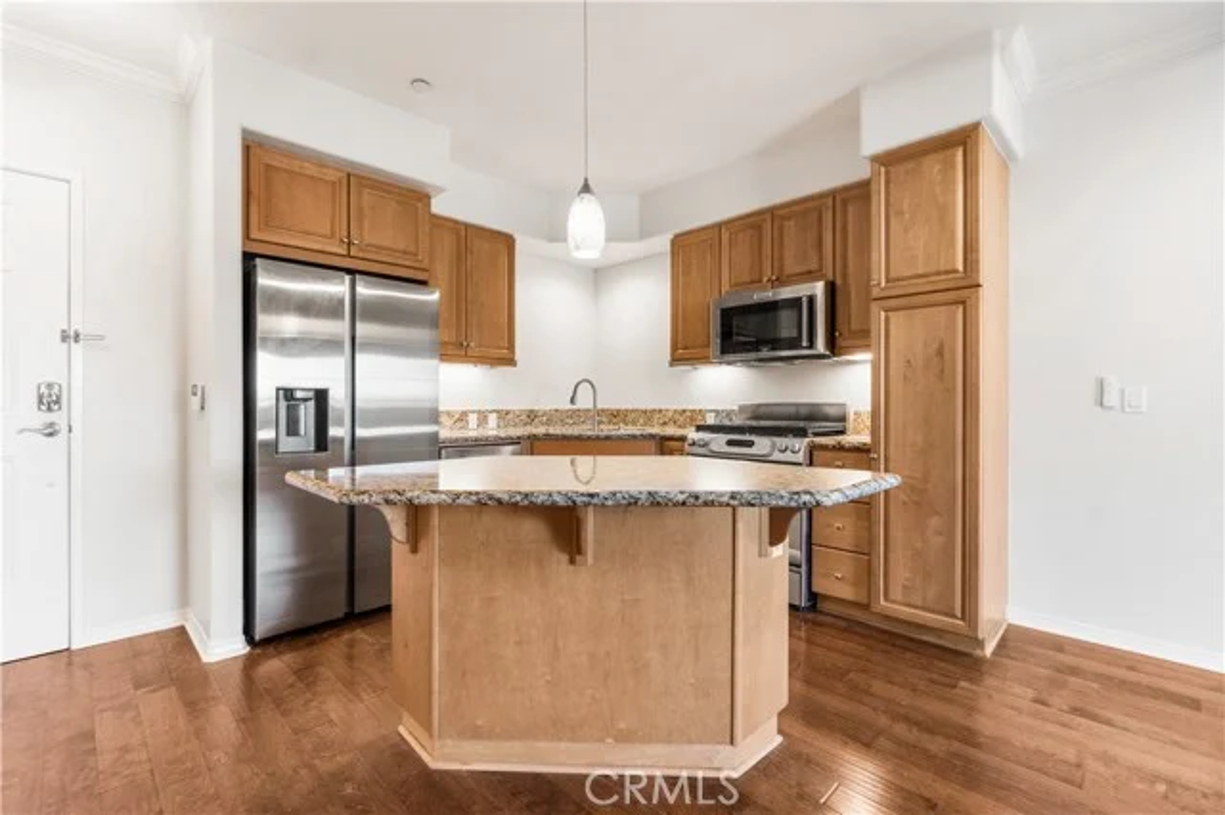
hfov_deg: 100.4
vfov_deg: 77.3
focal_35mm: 15
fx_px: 510
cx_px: 612
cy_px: 408
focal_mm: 10
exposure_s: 1/30
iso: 320
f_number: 7.1
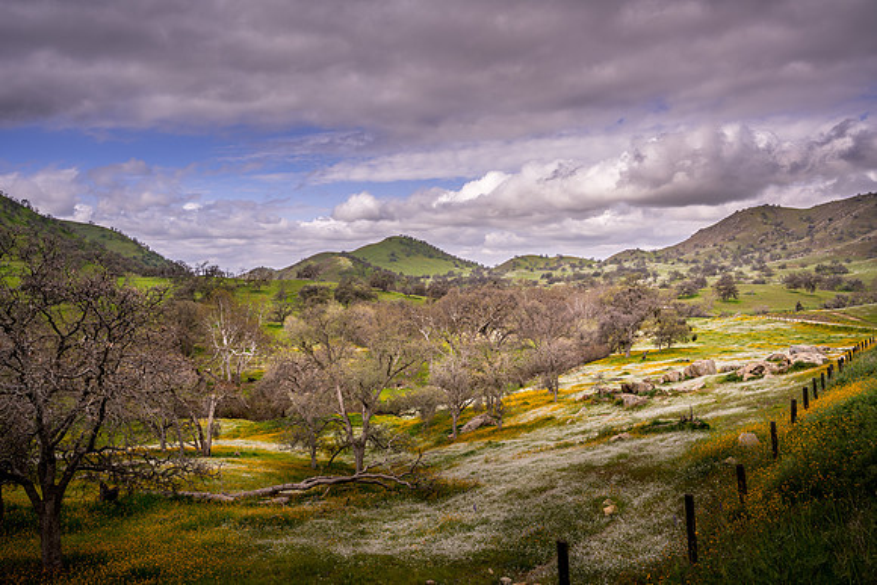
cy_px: 292
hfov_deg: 70.4
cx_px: 438
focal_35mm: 26
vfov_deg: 50.4
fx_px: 621
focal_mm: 25.5
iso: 64
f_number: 11
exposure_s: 1/30
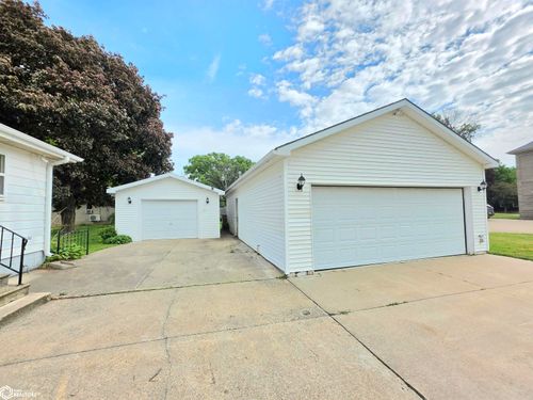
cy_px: 200
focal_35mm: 13
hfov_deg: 106.2
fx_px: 200
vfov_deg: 89.9
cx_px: 266
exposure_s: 1/2000
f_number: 1.9
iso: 40
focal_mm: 2.2
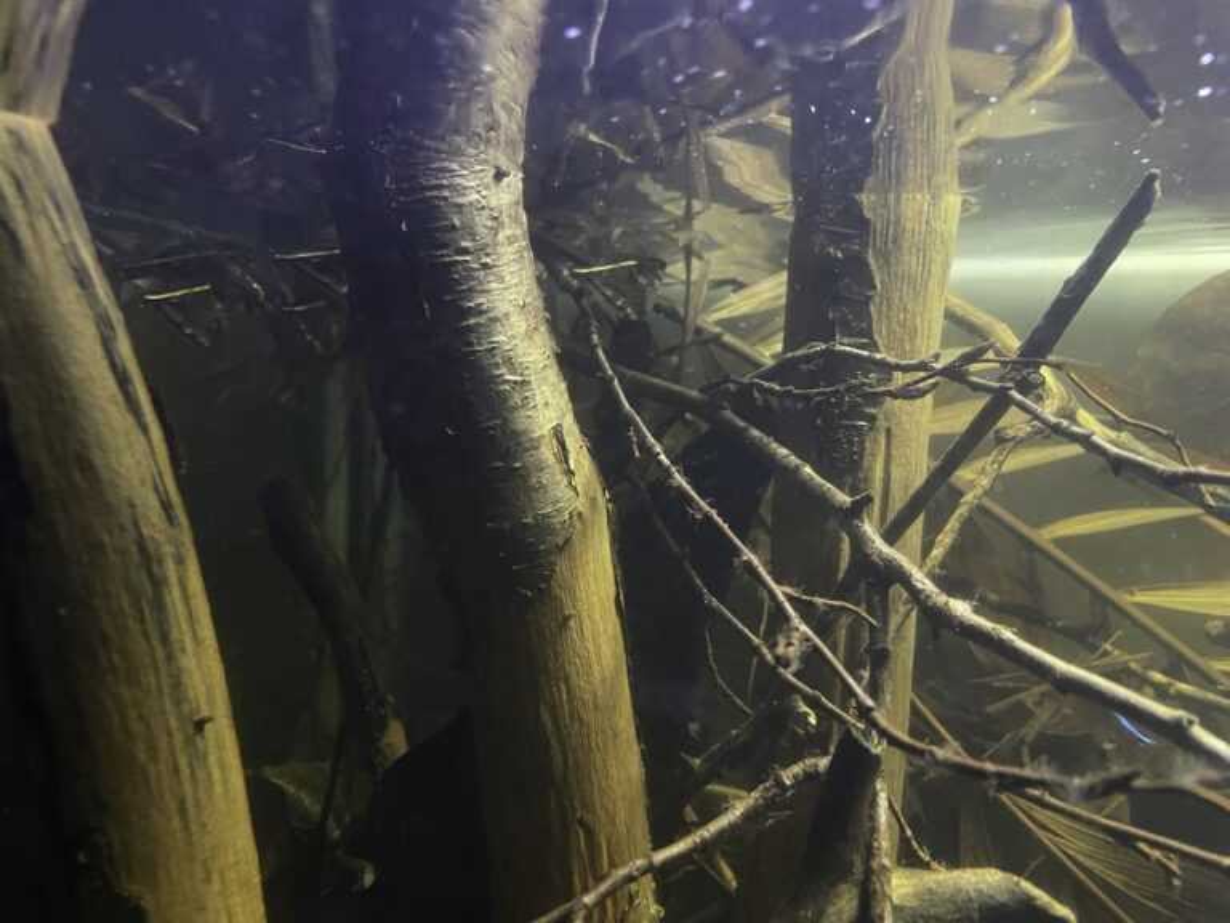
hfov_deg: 67.3
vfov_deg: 53.1
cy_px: 462
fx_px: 924
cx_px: 615
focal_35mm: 26
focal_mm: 4.2
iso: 800
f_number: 1.6
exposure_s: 1/30
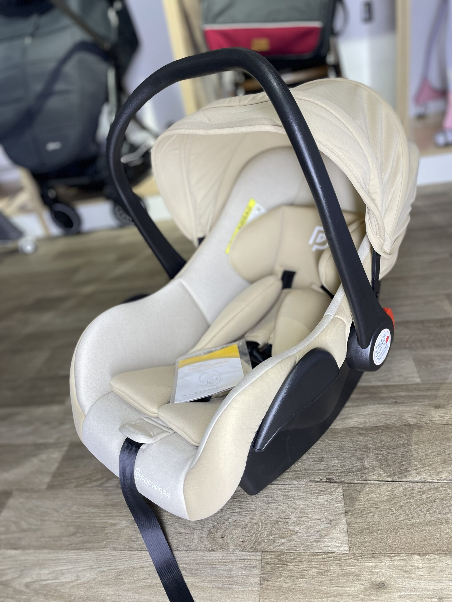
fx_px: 453
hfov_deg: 53.1
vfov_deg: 67.3
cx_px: 226
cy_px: 301
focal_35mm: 26
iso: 100
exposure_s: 1/100
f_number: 1.6
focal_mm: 4.2
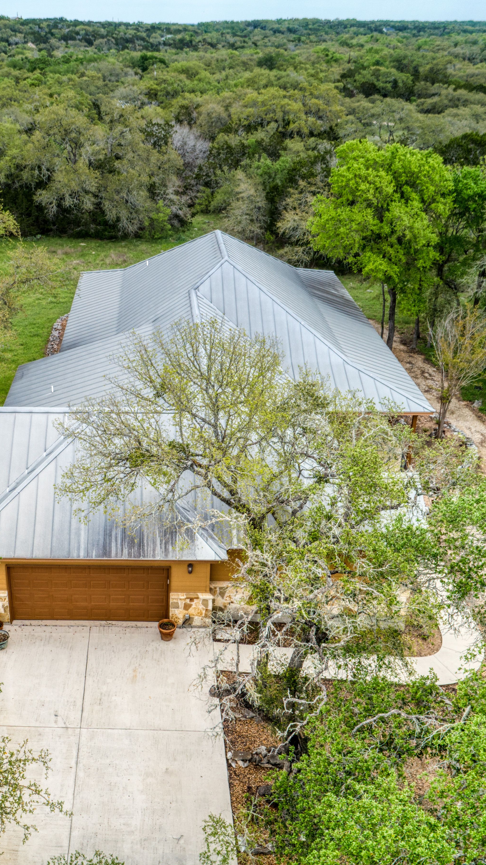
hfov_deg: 30.5
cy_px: 431
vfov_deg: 52.8
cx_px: 108
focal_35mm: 38
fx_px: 871
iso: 100
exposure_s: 1/120
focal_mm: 8.8
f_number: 3.5
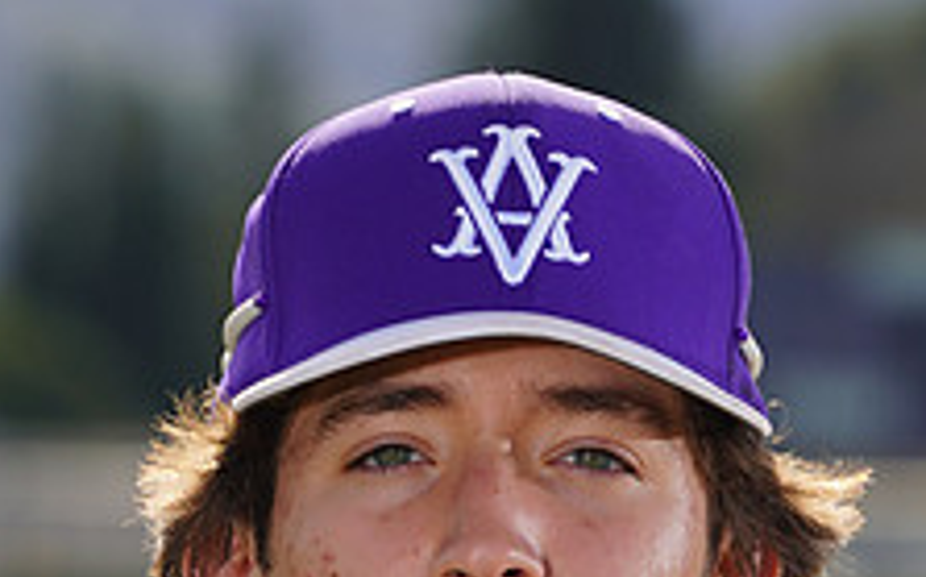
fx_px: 17955
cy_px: 1100
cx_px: 446
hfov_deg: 3.0
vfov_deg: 1.8
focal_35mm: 712
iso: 100
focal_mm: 268
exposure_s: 1/250
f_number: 9
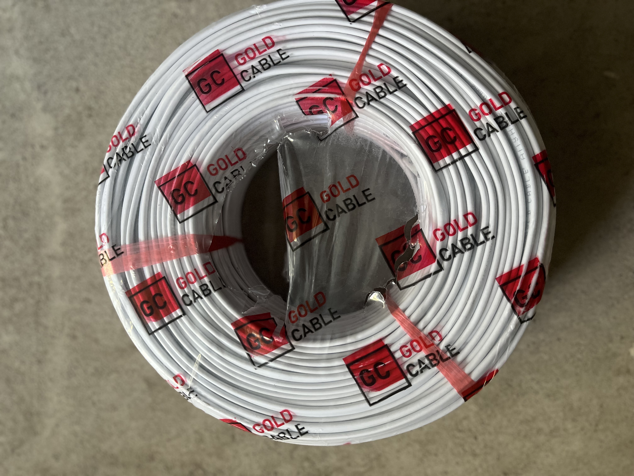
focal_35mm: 26
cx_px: 317
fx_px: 476
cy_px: 238
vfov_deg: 53.1
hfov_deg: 67.3
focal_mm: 5.1
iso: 320
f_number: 1.6
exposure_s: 1/60
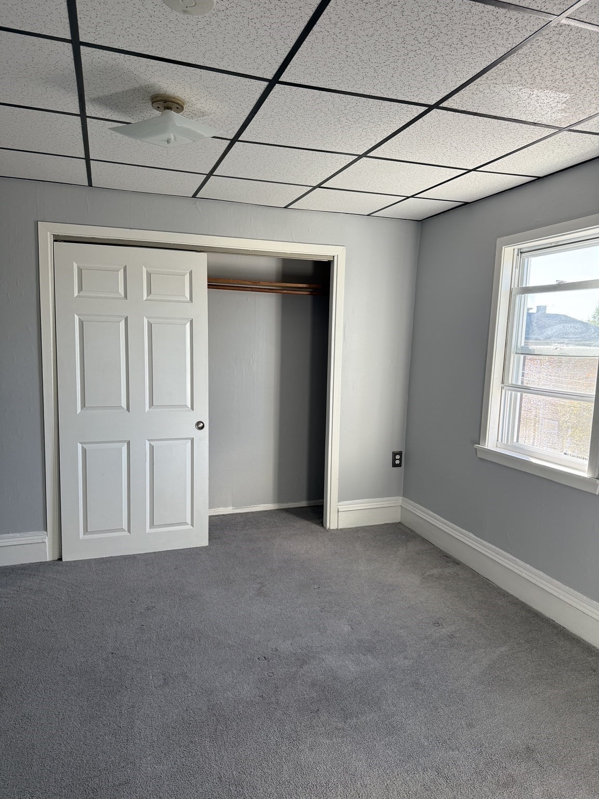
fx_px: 554
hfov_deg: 56.8
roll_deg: -1.4
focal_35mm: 24
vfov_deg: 71.6
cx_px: 300
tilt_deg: -6.2
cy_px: 400
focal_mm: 6.76
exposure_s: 1/243
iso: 125
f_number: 1.78
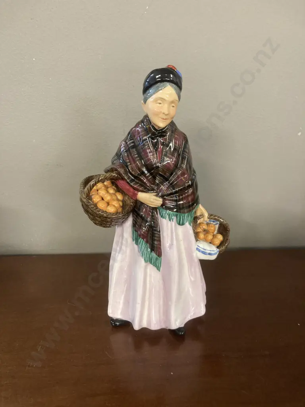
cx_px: 152
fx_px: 329
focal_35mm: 28
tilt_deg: -15.4
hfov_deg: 49.7
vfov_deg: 63.4
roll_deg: +0.6
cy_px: 204
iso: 200
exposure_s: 1/50
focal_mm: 3.99
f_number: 1.8
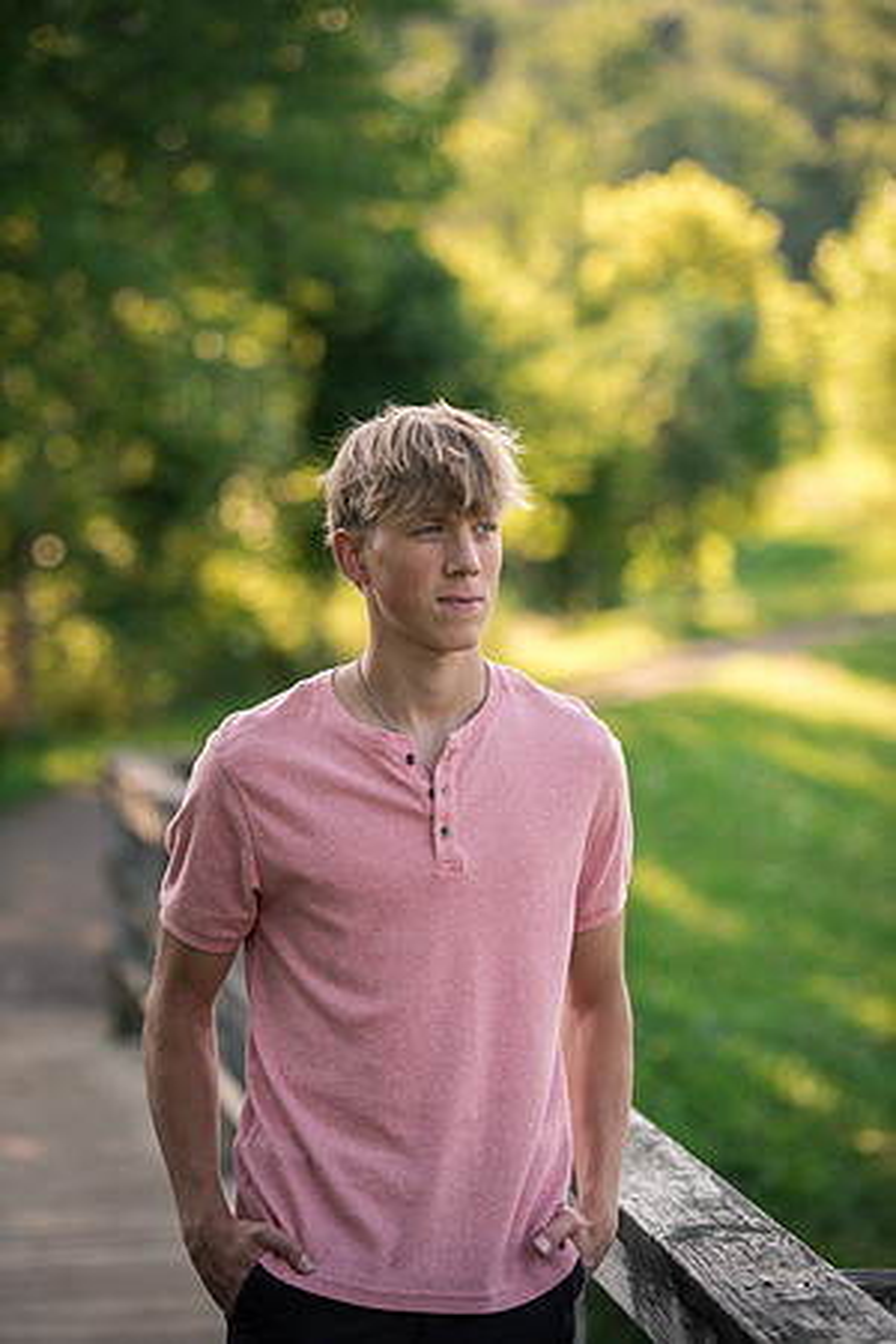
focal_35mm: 125
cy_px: 672
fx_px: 4666
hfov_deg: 11.0
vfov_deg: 16.4
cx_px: 448
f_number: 2.8
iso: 800
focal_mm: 125
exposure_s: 1/2500
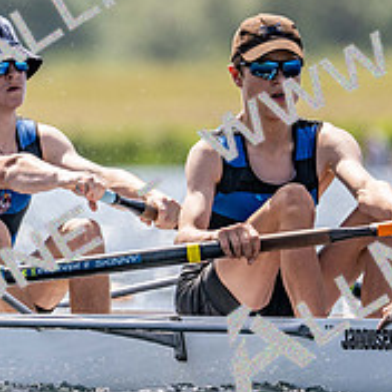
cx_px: 36
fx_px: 14337
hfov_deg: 1.6
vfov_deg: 1.6
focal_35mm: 1119
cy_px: 199
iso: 250
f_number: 4.5
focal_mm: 400
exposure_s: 1/2500
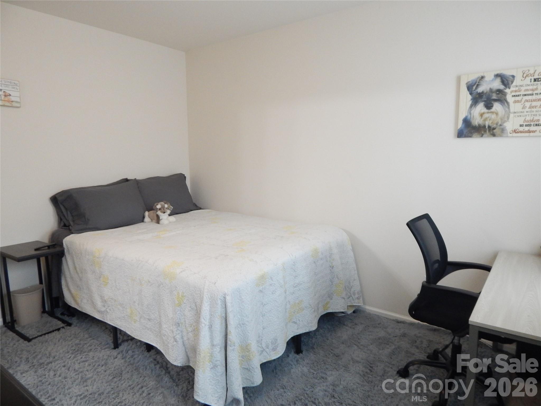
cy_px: 203
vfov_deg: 61.1
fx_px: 344
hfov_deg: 76.4
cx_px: 270
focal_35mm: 22
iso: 400
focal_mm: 4
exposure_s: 1/40
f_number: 3
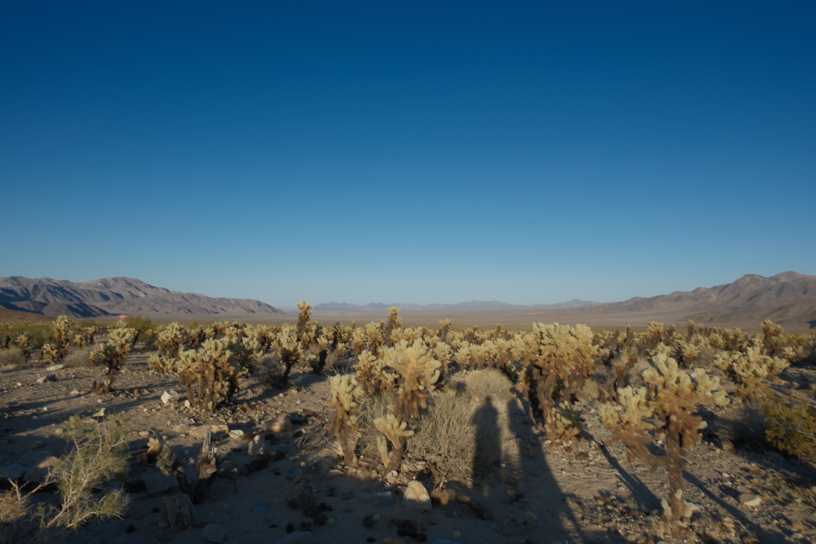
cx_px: 408
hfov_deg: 73.7
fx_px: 544
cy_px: 272
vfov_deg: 53.1
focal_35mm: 24
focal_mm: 16
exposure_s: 1/60
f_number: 16
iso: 125
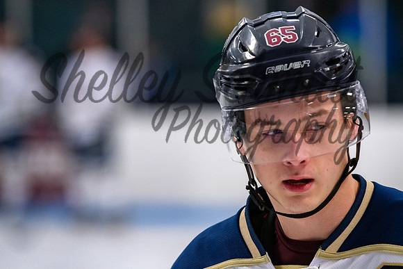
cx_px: 202
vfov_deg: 4.6
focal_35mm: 300
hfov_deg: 6.9
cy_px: 134
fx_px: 3359
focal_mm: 200
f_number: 3.2
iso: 2500
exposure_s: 1/800
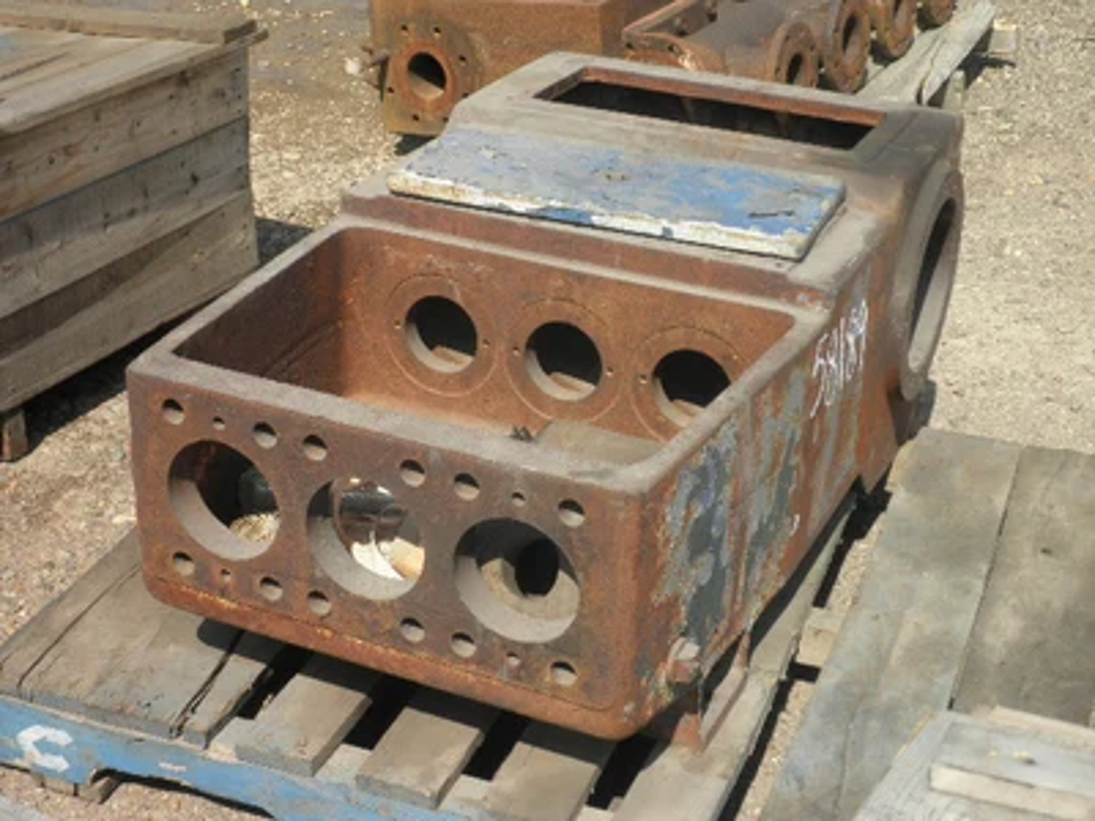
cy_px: 410
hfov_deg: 32.7
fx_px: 1866
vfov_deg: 24.8
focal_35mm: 59
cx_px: 548
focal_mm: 10.5
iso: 64
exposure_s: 1/640
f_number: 3.8
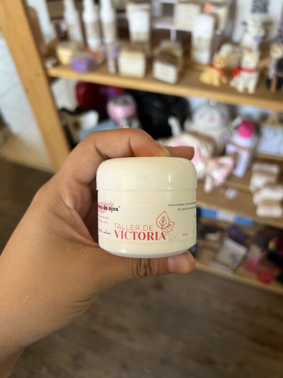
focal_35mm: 26
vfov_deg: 67.3
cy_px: 189
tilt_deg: -47.9
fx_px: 283
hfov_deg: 53.1
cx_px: 142
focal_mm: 5.7
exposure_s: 1/60
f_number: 1.5
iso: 100
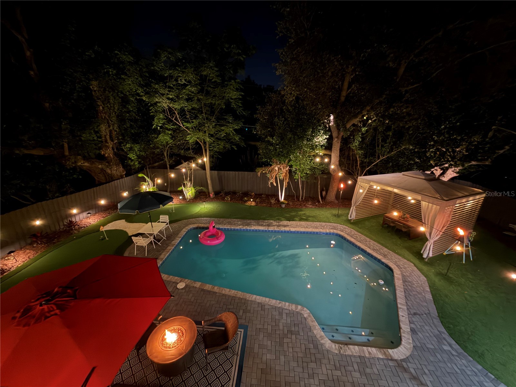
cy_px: 194
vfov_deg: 85.7
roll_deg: -1.6
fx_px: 209
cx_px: 258
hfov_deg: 102.1
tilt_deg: -20.1
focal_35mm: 14
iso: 1250
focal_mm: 2.22
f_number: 2.2
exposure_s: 1/8
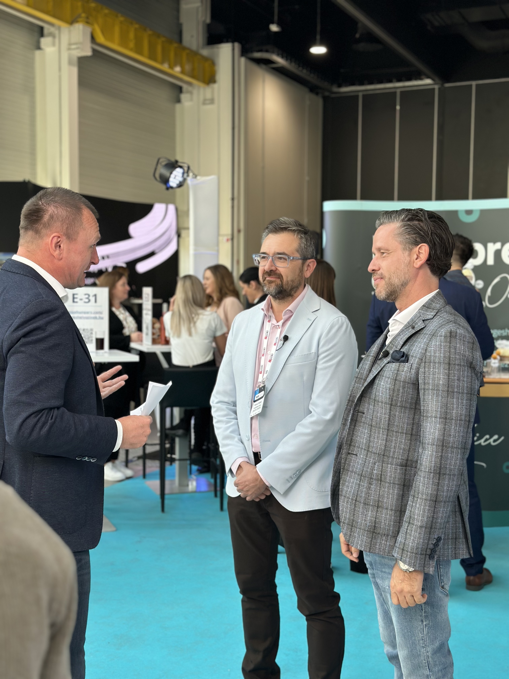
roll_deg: -1.0
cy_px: 340
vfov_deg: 39.7
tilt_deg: -2.7
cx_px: 254
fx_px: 941
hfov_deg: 30.3
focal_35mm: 48
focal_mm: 6.86
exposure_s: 1/250
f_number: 1.78
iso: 80
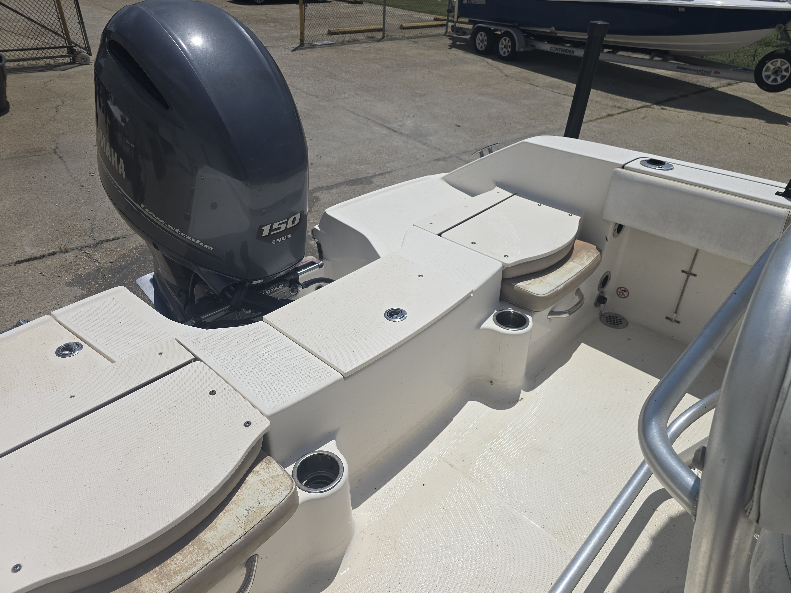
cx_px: 396
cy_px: 296
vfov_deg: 58.9
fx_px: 526
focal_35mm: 23
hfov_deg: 73.9
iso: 12
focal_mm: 6.3
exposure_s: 1/3084
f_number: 1.7
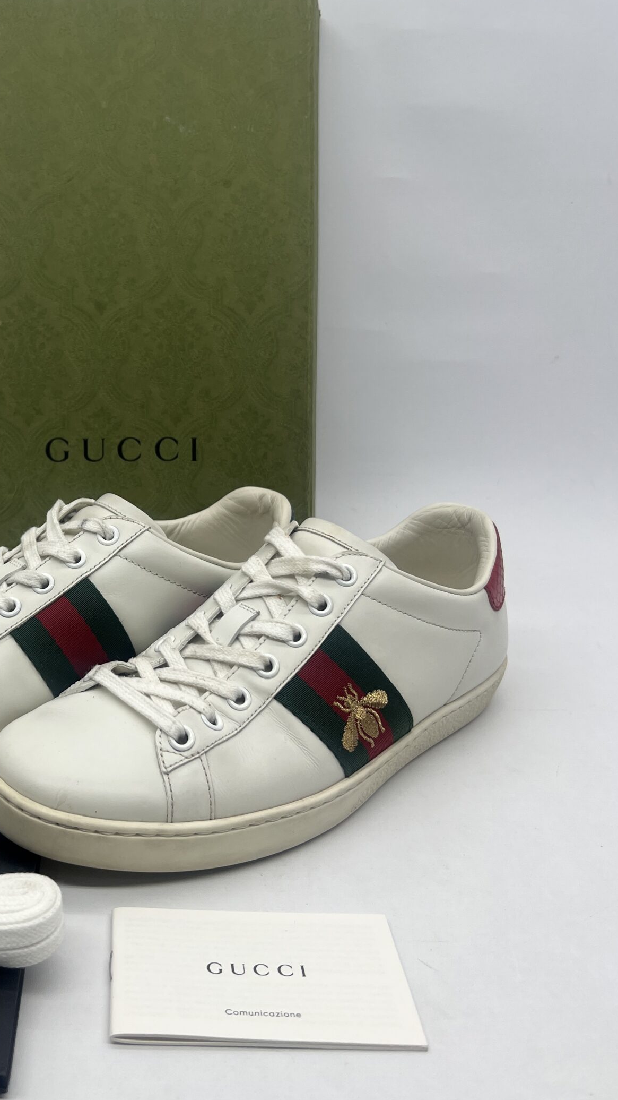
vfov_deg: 56.6
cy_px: 520
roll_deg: -1.6
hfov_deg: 32.7
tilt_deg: -18.5
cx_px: 119
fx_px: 1020
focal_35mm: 35
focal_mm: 5.7
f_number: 1.5
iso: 50
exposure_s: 1/336
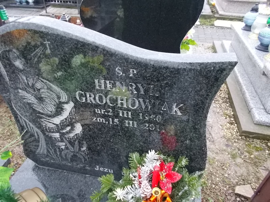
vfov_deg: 53.1
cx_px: 135
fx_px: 203
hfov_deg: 67.3
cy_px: 101
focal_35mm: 26
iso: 400
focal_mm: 4.6
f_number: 3.2
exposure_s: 1/40
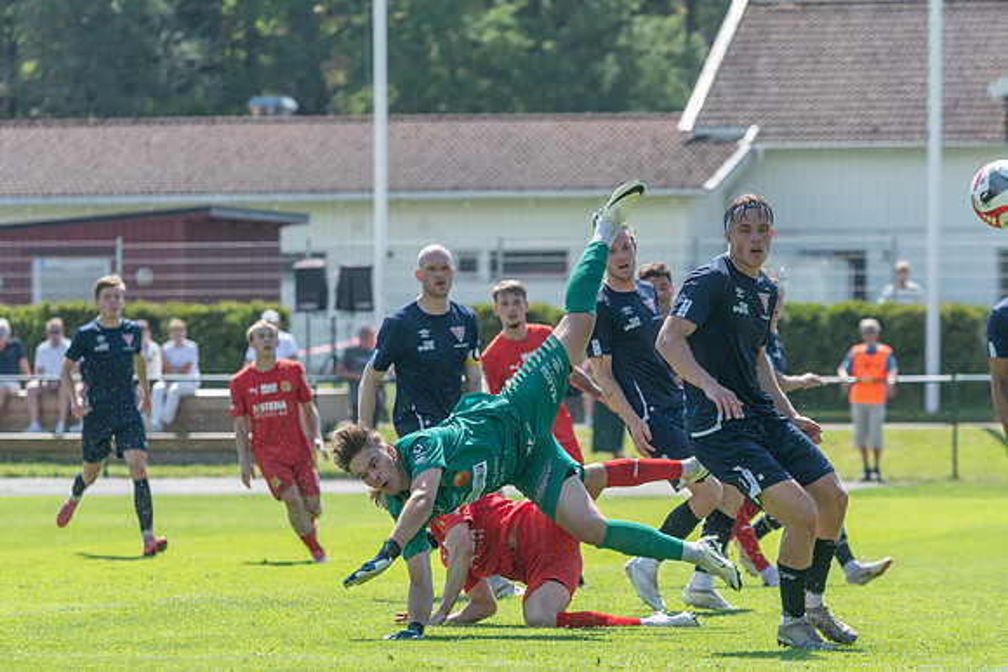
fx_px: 6721
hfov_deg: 8.6
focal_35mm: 240
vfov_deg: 5.7
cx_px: 504
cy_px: 336
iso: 560
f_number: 4.5
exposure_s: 1/1600
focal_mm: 160
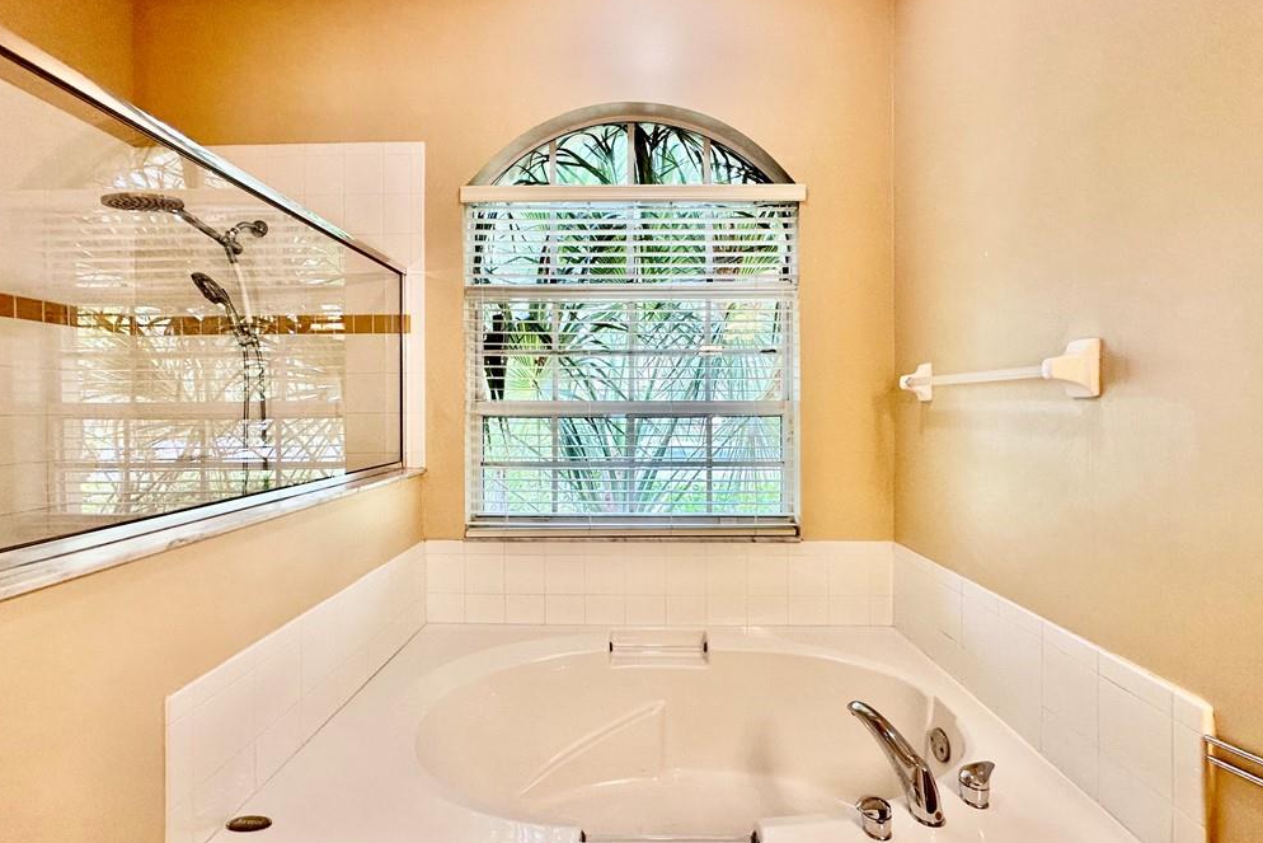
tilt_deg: -0.2
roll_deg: +0.3
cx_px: 632
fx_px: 526
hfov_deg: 100.4
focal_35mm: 15
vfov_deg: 77.3
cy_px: 411
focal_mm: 2.22
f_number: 2.2
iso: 125
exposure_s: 1/120
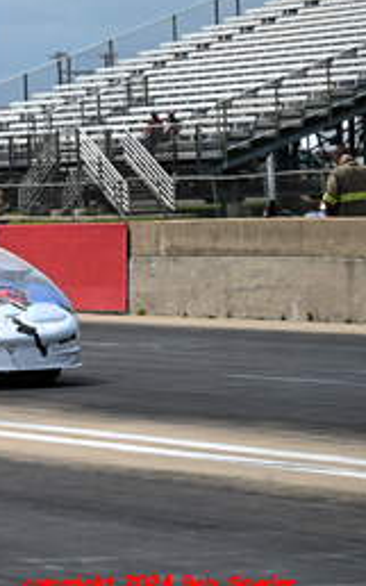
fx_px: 3627
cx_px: -186
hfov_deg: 5.7
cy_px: 312
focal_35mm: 227
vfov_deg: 9.2
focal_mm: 115
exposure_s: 1/2000
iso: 250
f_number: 5.6
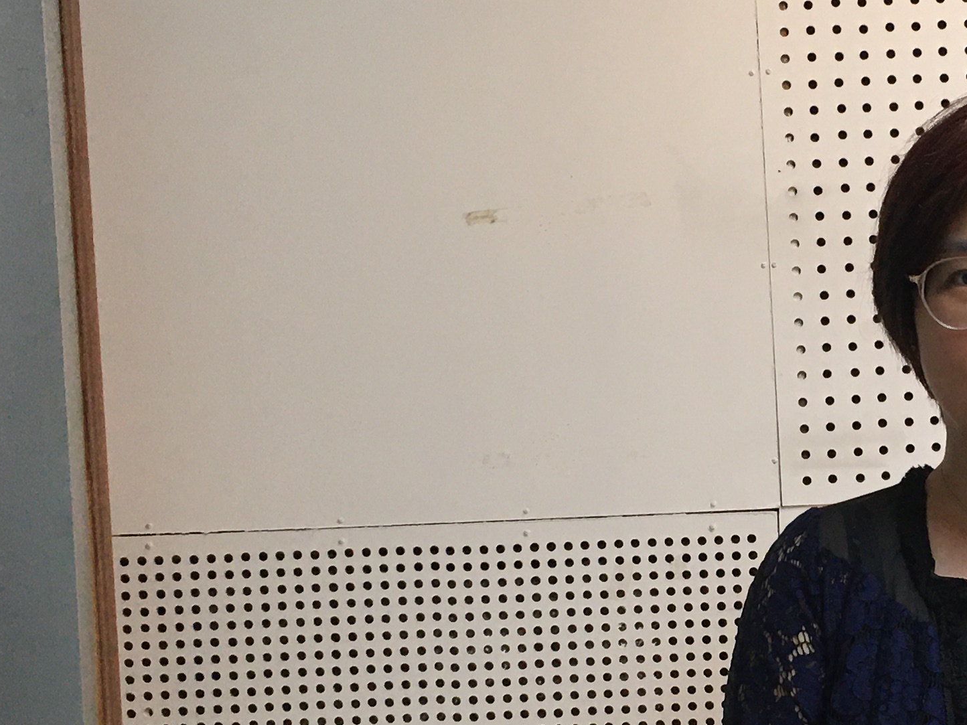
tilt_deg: -1.2
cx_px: 937
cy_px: 509
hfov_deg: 23.3
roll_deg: +2.3
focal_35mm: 81
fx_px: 2263
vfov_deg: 18.1
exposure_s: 1/30
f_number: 2.2
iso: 32
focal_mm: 4.15
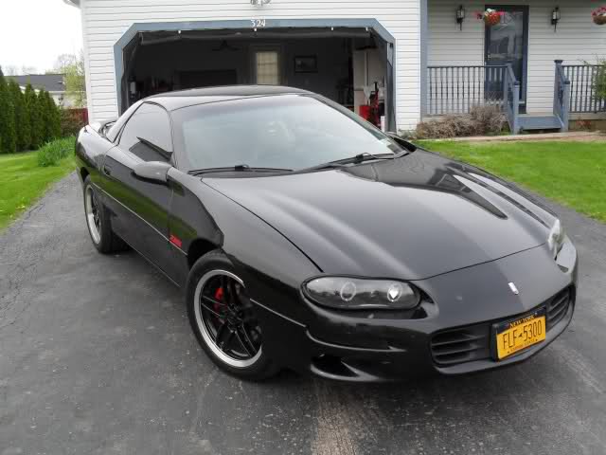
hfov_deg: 52.6
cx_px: 303
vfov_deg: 40.7
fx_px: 613
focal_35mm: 35
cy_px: 228
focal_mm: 6.3
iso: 100
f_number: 3.2
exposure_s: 1/500
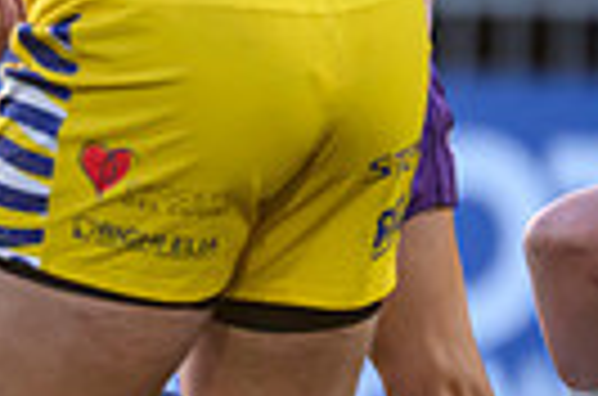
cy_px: 58
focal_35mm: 3052
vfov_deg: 0.4
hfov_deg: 0.7
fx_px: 50576
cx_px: -437
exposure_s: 1/1250
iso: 3200
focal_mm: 560
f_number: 4
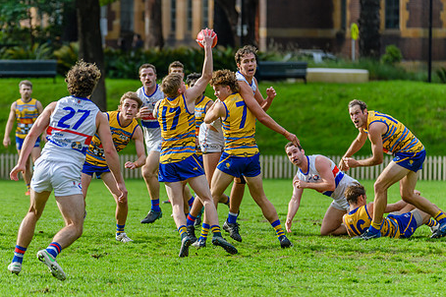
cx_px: 204
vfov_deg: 3.4
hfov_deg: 5.2
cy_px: 166
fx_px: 4952
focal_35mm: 400
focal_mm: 300
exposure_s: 1/1600
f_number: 5.6
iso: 1100
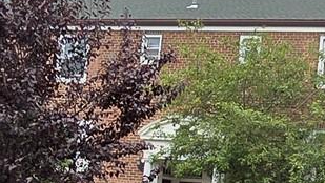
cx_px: 352
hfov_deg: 21.6
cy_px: 154
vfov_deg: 12.8
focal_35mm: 94
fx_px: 810
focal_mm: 2.2
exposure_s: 1/1151
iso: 50
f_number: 2.2
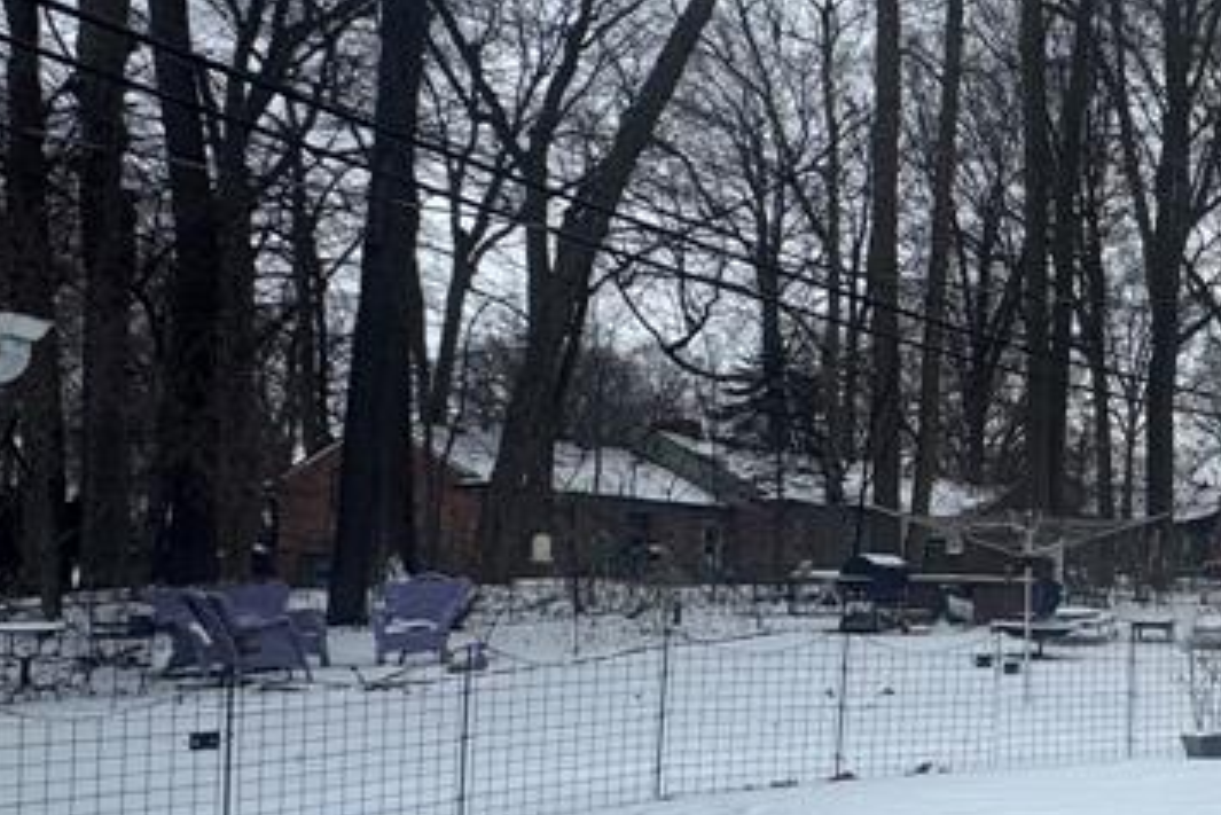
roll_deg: -1.0
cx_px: 1527
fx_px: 1425
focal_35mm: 42
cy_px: 530
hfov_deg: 34.9
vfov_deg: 31.7
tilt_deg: +3.3
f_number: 2.2
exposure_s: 1/779
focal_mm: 2.22
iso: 40
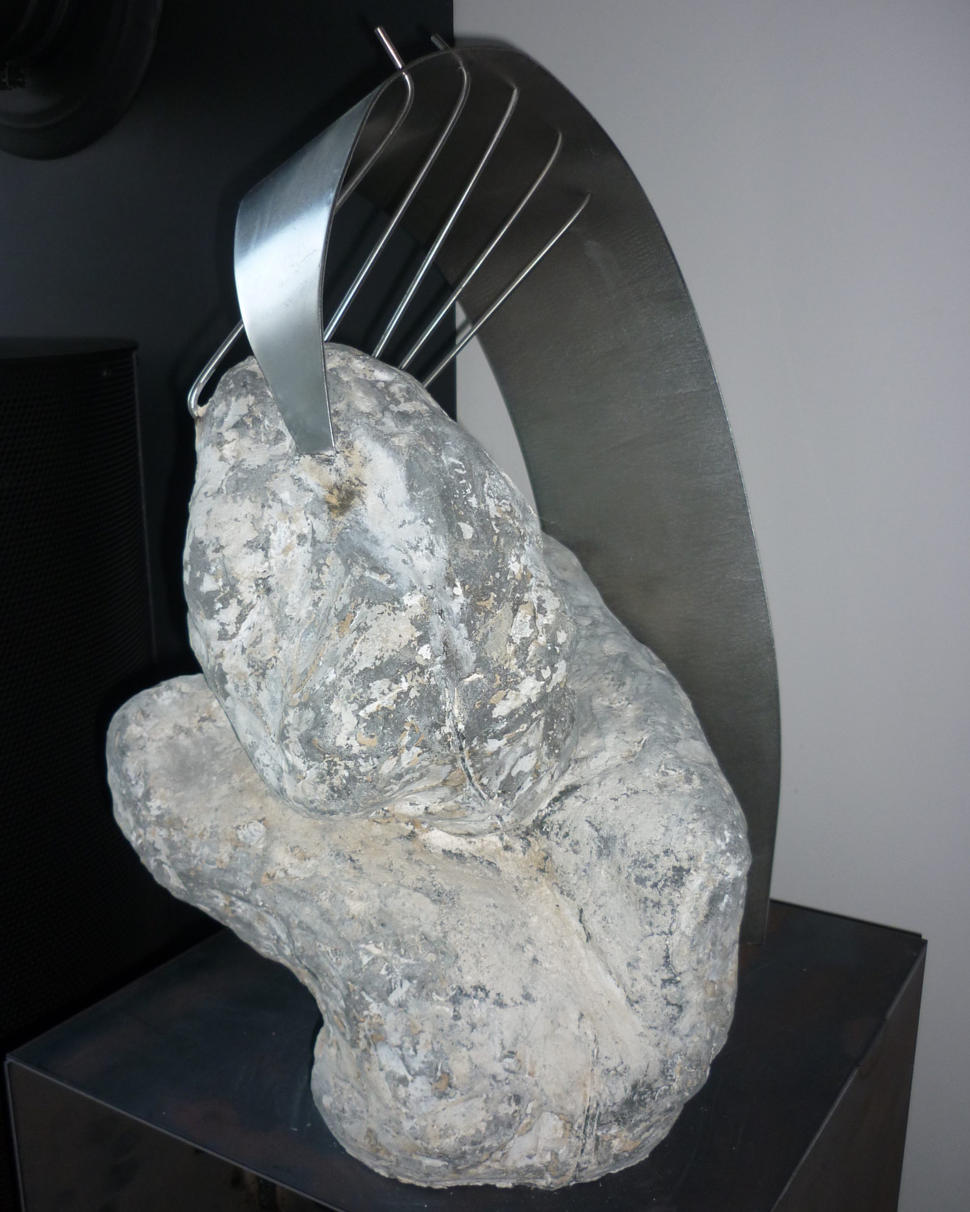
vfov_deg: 51.5
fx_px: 1256
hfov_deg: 42.2
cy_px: 635
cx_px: 492
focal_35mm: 35
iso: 100
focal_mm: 5.5
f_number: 2.8
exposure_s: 1/30
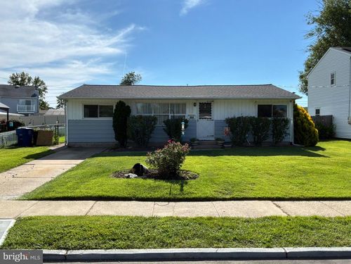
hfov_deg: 63.4
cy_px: 132
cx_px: 176
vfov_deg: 49.7
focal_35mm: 28
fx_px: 284
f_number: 1.8
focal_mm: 3
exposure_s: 1/1984
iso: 32
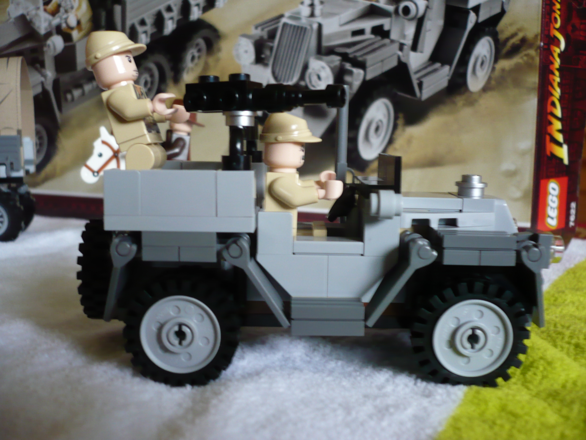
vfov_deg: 40.7
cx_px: 293
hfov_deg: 52.6
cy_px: 220
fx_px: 593
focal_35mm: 35
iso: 200
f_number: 2.8
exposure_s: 1/13
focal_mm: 5.8
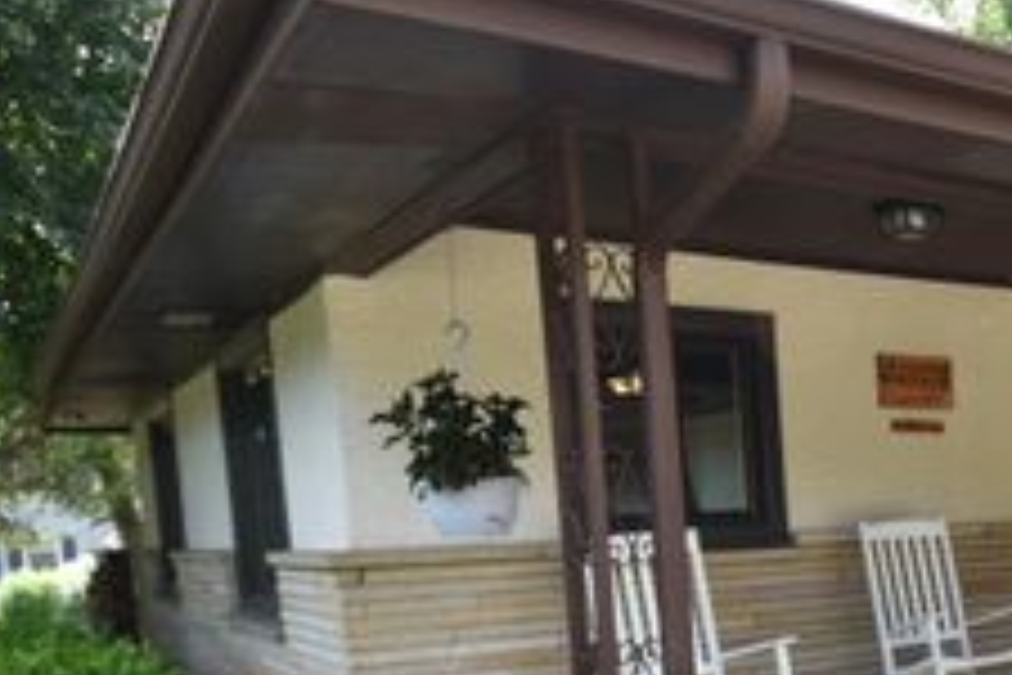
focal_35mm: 40
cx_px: 990
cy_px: 623
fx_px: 1124
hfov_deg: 42.5
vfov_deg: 31.6
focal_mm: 12
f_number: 5
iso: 320
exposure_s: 1/320
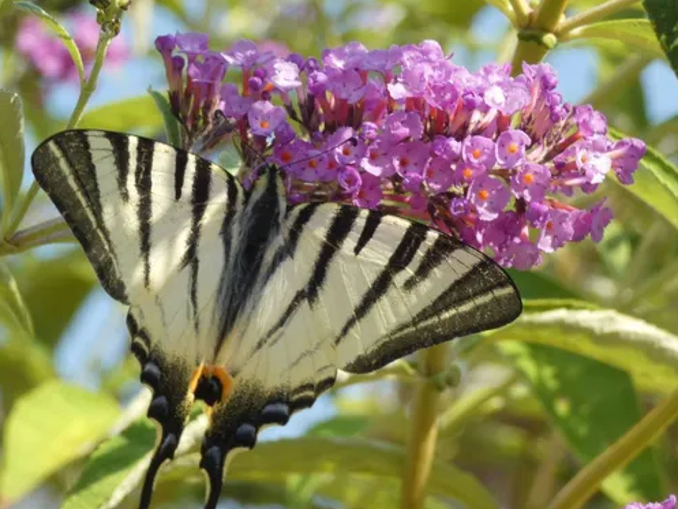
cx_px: 308
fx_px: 4036
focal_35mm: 206
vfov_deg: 7.2
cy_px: 317
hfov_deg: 9.6
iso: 125
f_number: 5.4
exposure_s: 1/80
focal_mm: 28.8
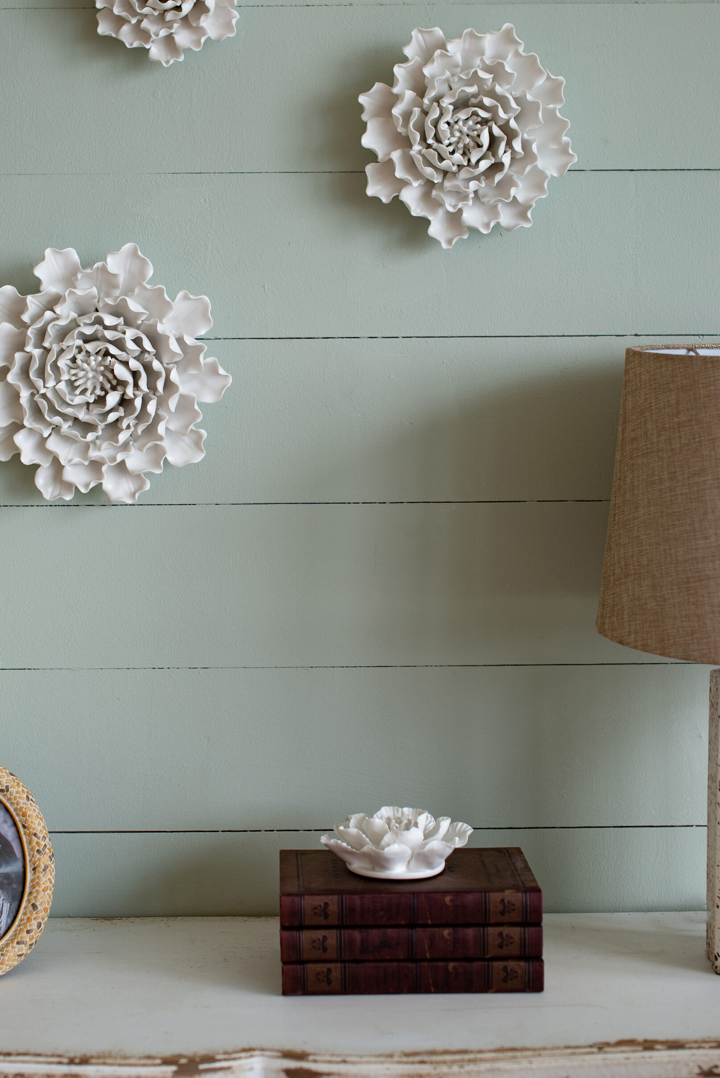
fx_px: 1858
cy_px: 461
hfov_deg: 21.9
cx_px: 286
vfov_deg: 32.3
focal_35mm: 62
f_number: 2.8
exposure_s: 1/5
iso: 100
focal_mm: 50
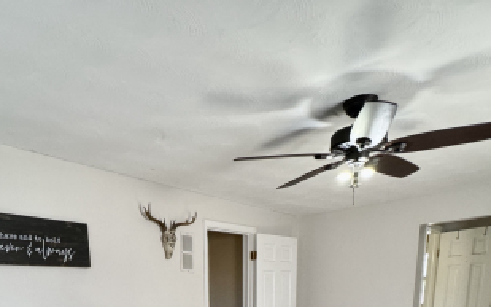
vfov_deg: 31.1
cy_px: 394
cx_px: 176
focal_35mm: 32
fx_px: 428
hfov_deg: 58.7
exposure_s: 1/120
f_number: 2.2
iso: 160
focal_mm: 2.22
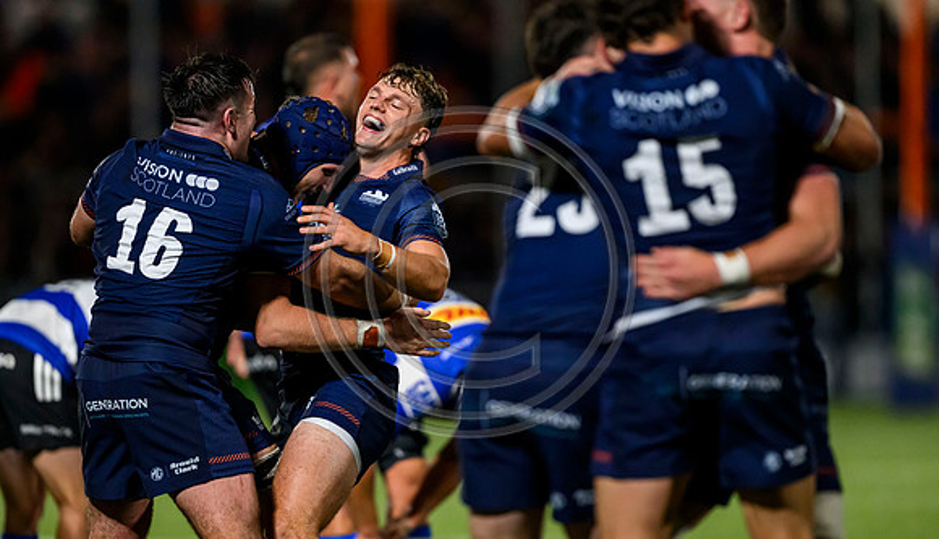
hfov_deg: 4.7
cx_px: 419
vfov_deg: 2.7
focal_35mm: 462
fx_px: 11561
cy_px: 346
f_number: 2.8
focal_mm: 400
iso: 8000
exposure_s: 1/3200
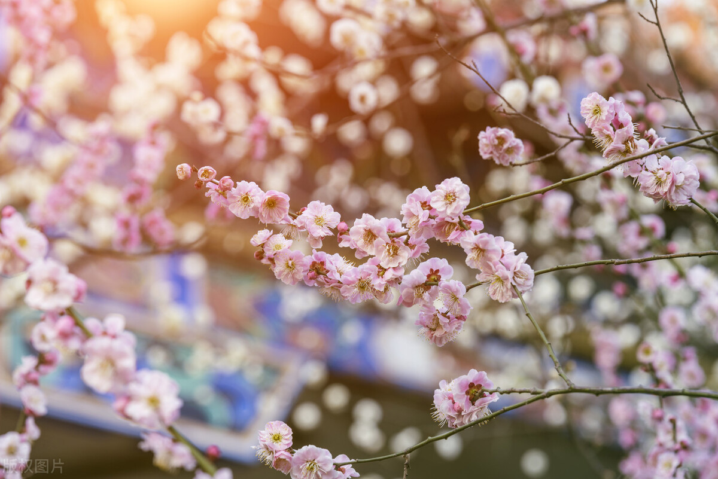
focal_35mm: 200
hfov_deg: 10.3
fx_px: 3990
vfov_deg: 6.9
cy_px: 240
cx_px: 359
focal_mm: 200
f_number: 8
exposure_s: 1/60
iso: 200
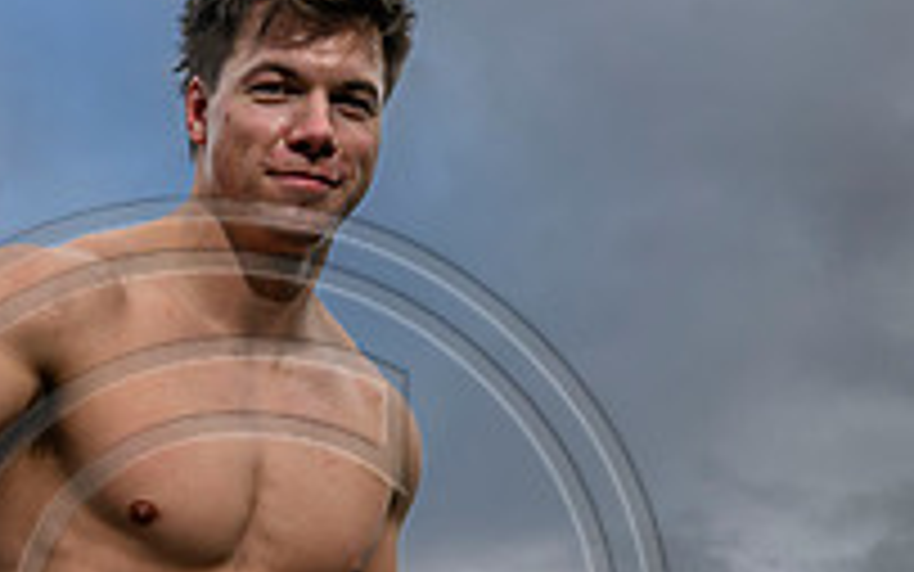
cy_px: 655
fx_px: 1744
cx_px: 207
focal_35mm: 70
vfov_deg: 17.9
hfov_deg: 28.8
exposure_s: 1/200
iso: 320
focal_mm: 24
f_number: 8
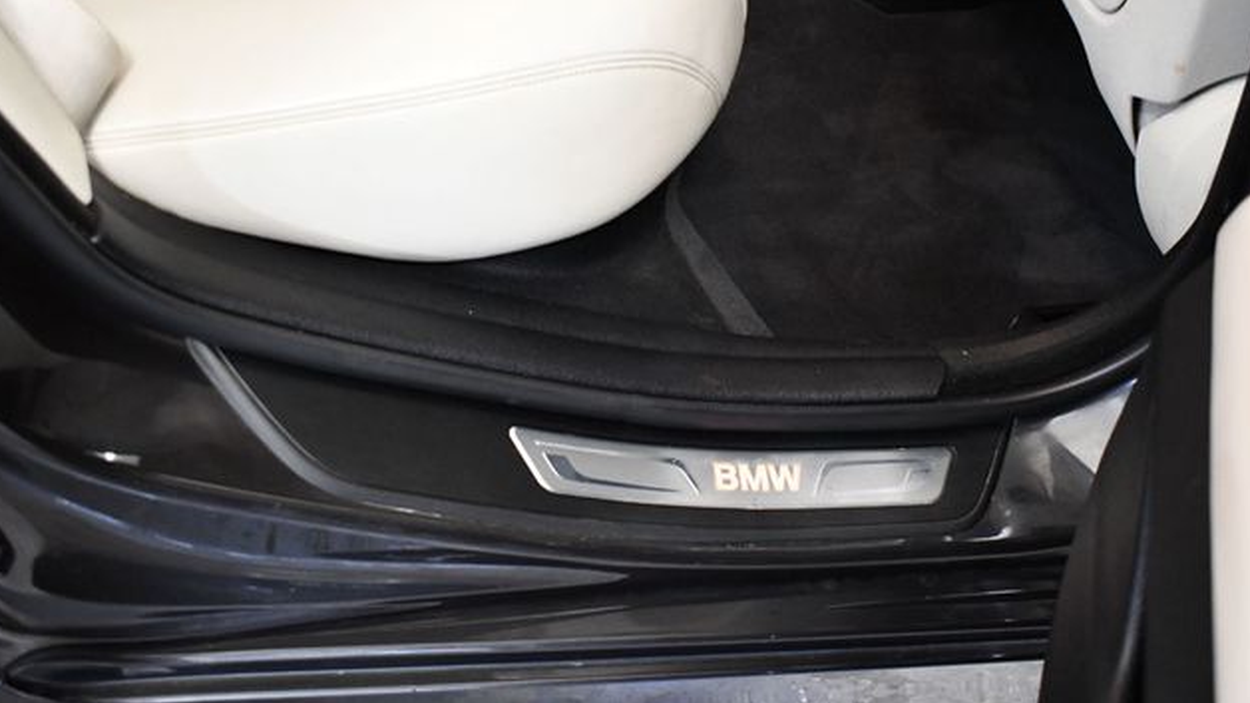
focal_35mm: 48
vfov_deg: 24.9
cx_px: 623
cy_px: 372
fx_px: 1591
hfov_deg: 42.9
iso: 5600
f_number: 4.2
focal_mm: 30
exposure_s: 1/60
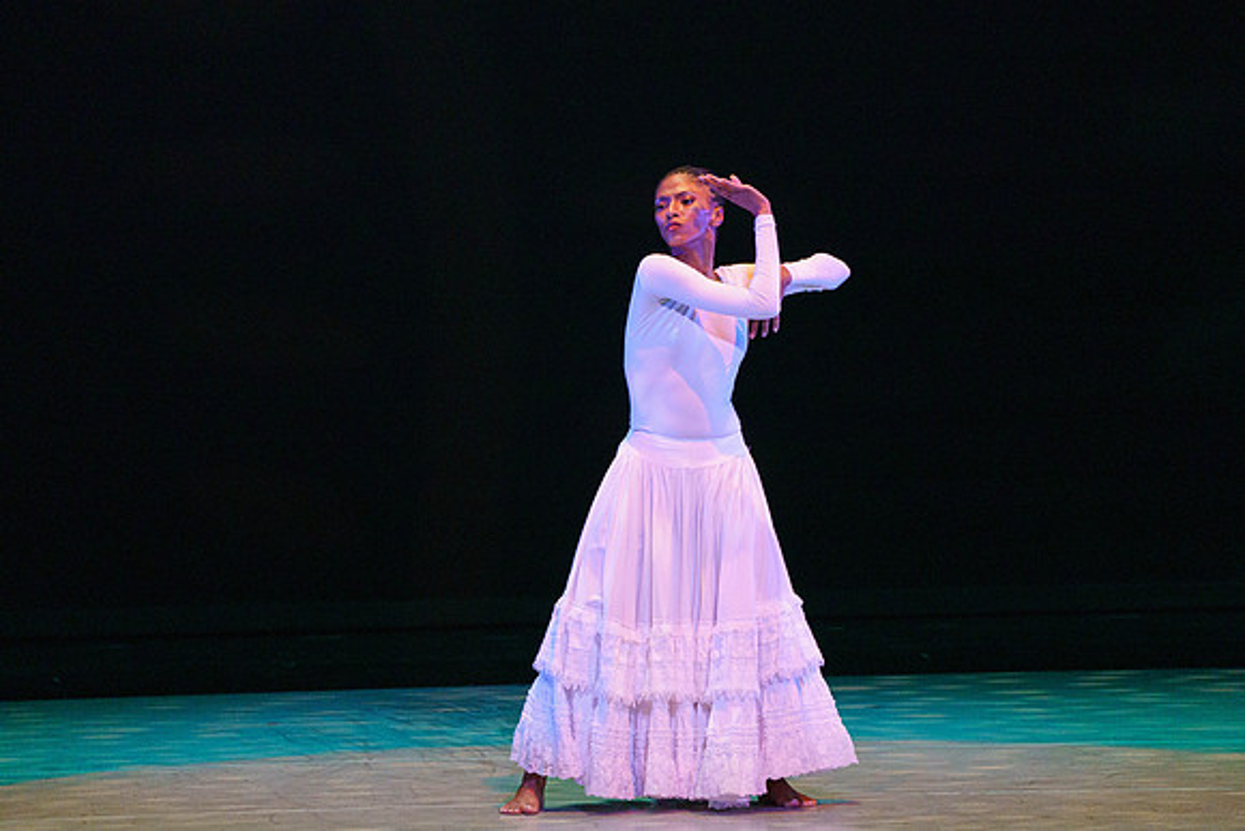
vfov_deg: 3.1
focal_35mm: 442
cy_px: 424
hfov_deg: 4.7
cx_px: 655
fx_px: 15288
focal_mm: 400
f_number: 6.3
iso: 5000
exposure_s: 1/400
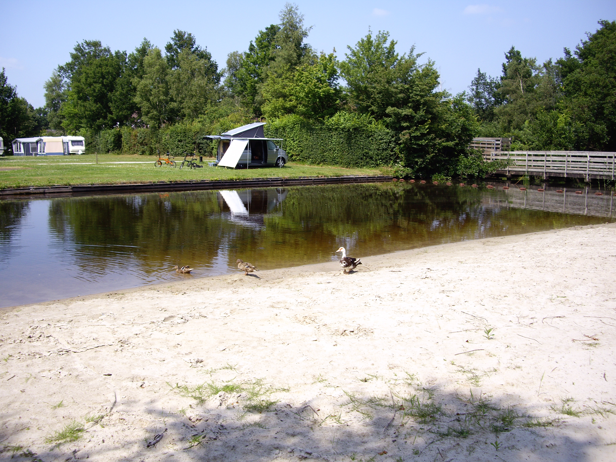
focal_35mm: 38
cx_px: 308
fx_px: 676
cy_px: 231
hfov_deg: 49.0
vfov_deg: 37.7
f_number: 8
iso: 64
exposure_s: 1/80
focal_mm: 7.9
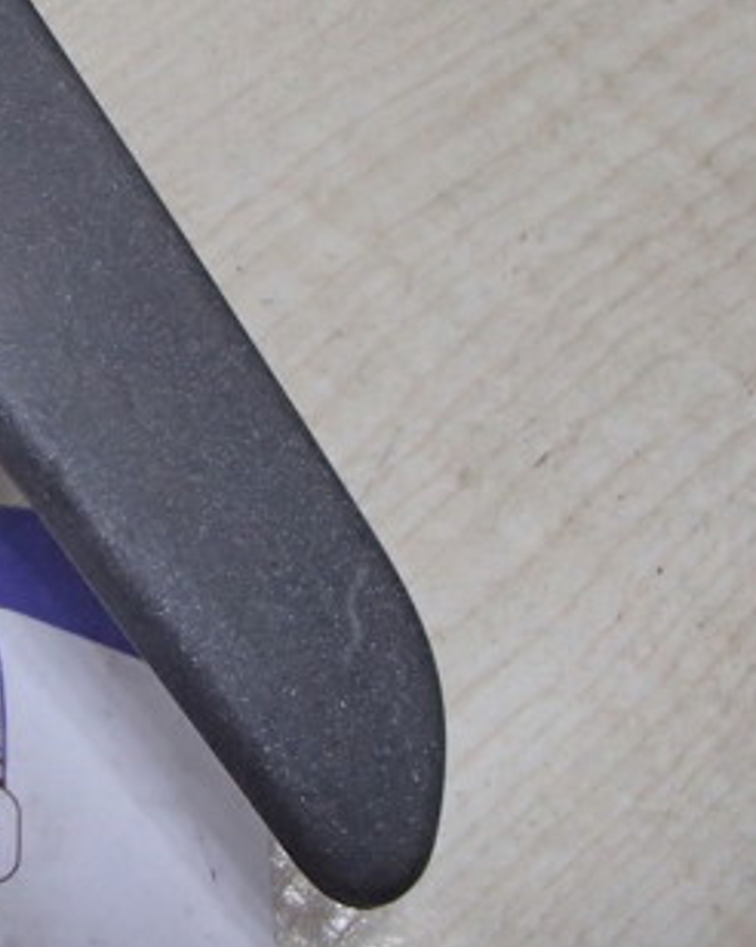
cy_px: 318
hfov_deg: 19.0
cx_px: -218
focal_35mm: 75
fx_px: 2100
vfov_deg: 25.3
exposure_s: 1/60
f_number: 4.7
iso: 800
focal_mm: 6.64
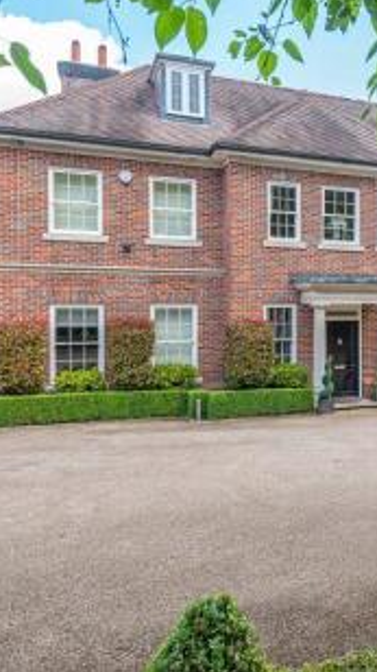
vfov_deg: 58.0
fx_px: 605
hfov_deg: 32.0
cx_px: 373
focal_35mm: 34
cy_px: 328
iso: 250
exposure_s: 1/100
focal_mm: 21
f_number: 9
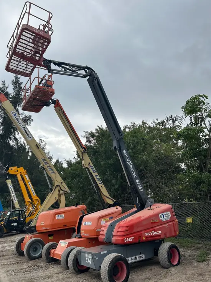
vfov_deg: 67.3
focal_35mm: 26
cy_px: 141
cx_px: 106
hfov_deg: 53.1
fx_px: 211
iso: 50
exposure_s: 1/3968
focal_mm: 5.7
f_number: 1.5
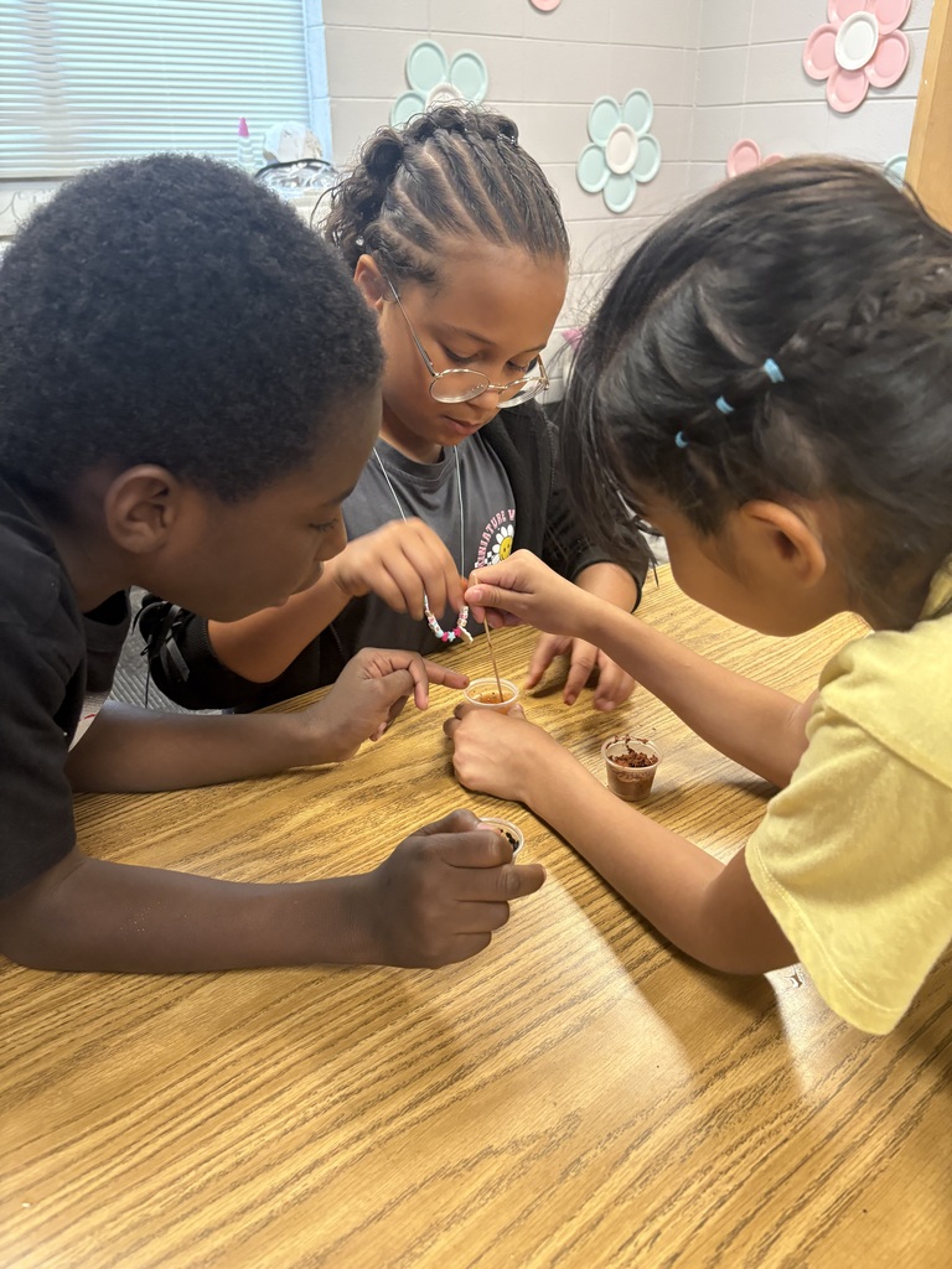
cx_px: 476
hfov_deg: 53.1
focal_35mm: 26
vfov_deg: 67.3
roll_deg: +0.2
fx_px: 953
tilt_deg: -25.5
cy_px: 634
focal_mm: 5.96
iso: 250
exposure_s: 1/60
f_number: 1.6
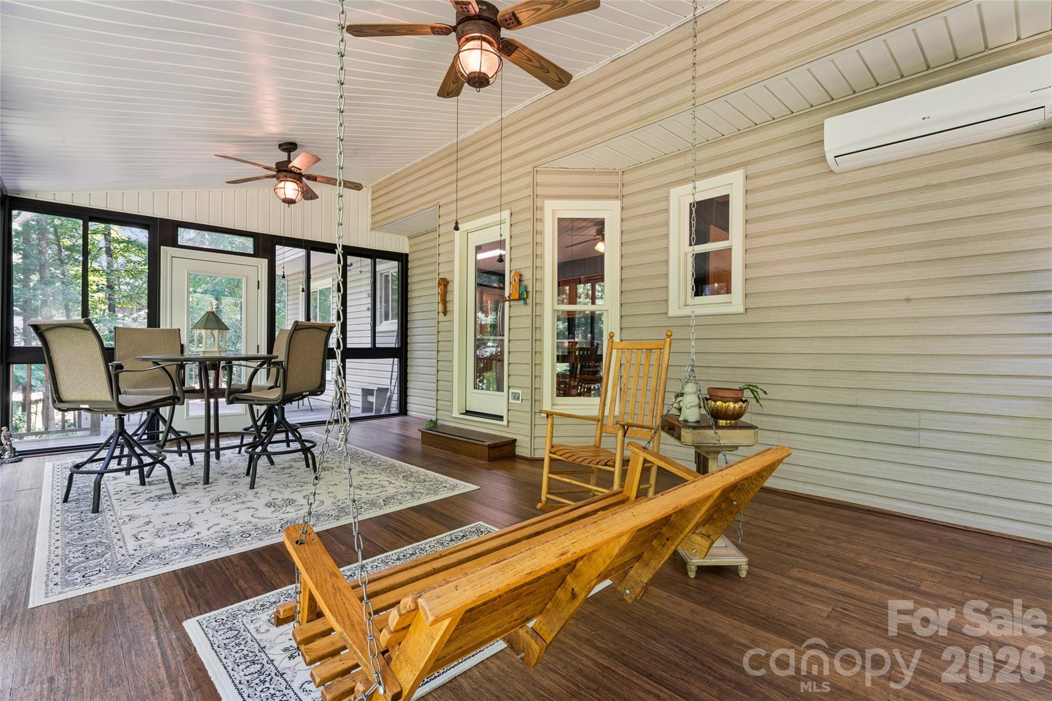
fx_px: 485
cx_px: 526
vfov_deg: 71.7
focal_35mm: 17
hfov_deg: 94.6
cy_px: 350
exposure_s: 1/1.25
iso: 100
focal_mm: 16.6
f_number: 13
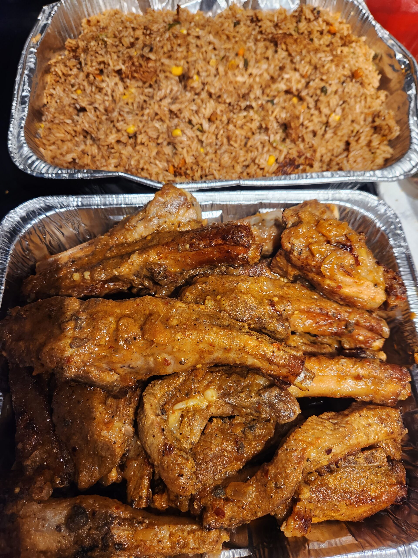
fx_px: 370
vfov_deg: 73.9
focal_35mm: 23
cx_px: 209
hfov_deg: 58.9
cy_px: 279
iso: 320
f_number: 1.8
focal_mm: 5.4
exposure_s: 1/120
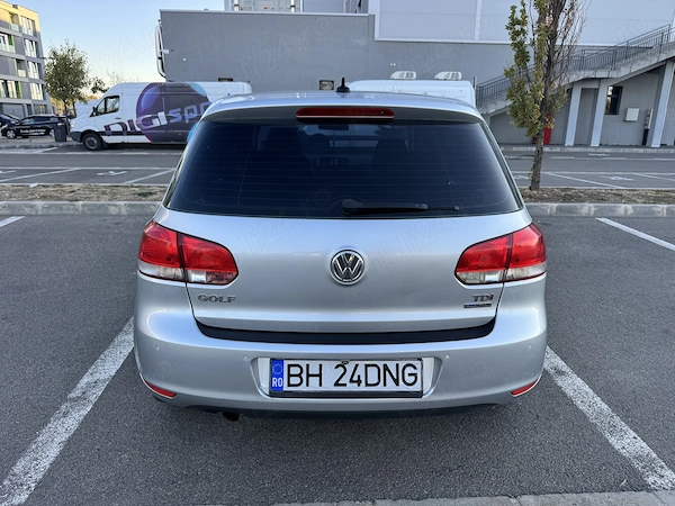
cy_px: 253
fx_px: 468
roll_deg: -1.2
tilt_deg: -16.3
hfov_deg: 71.6
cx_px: 338
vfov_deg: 56.8
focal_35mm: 24
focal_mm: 6.76
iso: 80
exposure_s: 1/488
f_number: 1.78
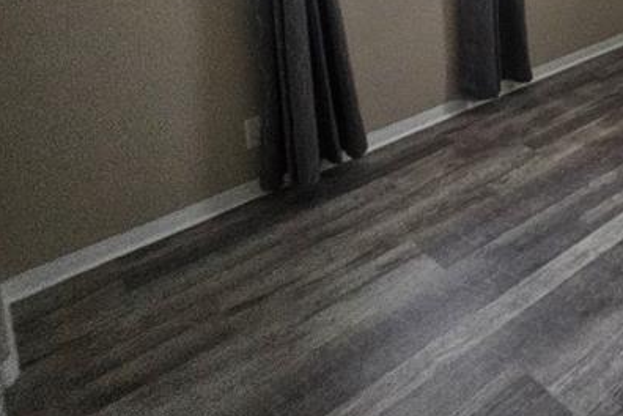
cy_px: -120
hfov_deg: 43.2
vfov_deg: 30.3
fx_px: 606
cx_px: 675
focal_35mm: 35
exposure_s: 1/24
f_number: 2.2
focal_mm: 2.2
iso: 640
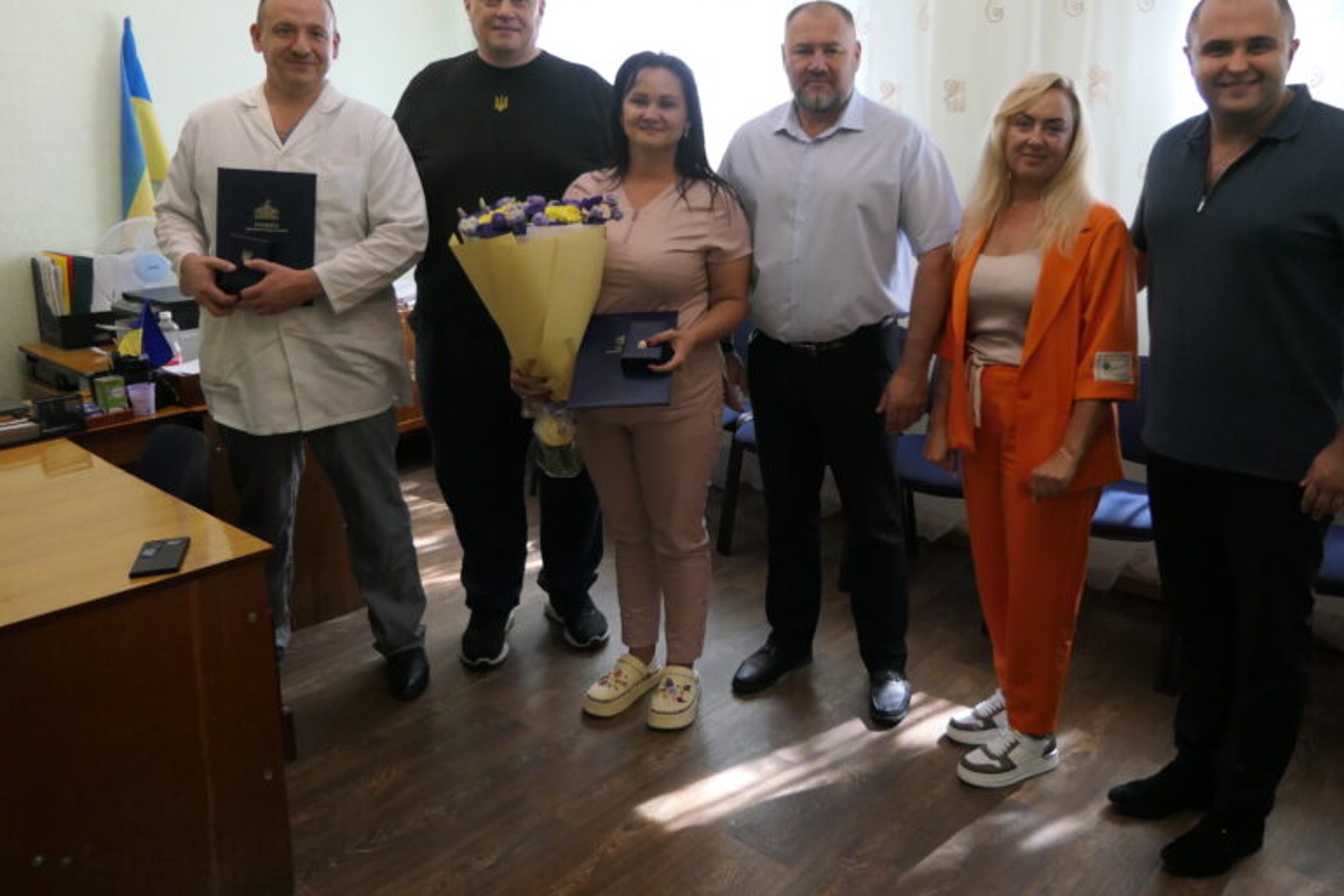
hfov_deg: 65.1
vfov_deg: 46.2
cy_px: 375
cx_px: 777
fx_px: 1045
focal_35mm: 28
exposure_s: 1/60
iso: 800
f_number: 2.8
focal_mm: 8.8
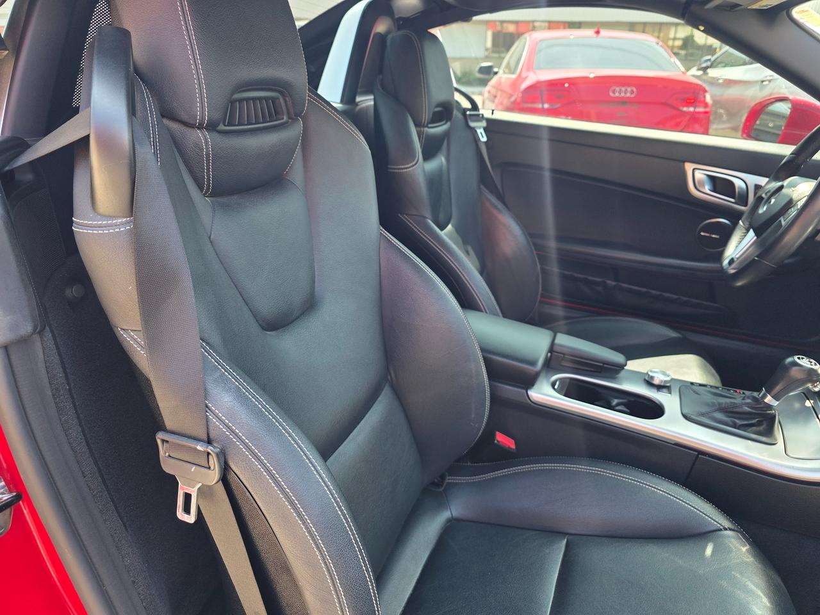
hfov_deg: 73.9
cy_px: 308
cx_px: 410
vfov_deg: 58.9
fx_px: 545
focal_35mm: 23
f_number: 1.7
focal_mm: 6.3
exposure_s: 1/180
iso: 80
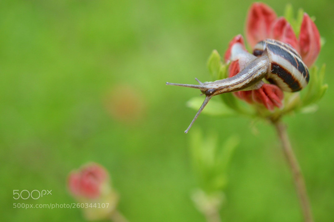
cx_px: 167
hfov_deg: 33.4
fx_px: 556
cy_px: 111
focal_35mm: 60
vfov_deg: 22.6
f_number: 3.2
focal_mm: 40
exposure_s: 1/400
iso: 100
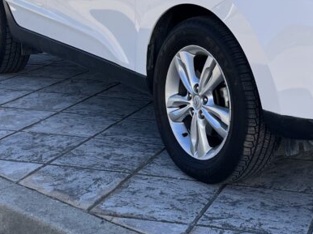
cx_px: 251
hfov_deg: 27.6
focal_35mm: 69
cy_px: 40
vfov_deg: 21.0
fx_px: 624
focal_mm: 5.1
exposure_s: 1/1279
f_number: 1.6
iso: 50
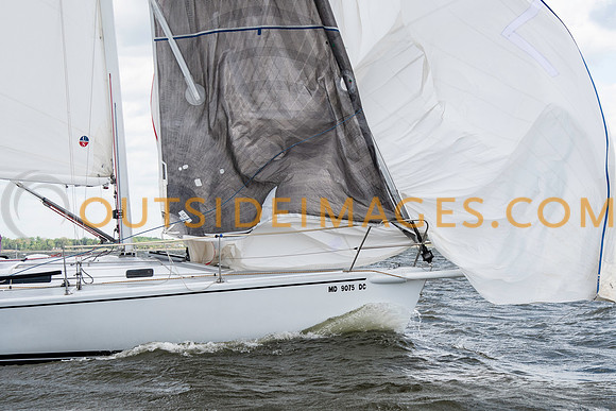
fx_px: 1284
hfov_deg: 27.0
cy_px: 206
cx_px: 308
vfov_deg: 18.2
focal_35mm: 75
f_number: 5
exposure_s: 1/1250
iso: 400
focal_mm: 50
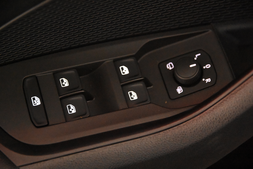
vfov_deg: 14.7
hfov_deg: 21.9
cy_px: 84
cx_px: 126
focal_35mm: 93
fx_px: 654
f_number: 4
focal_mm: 62
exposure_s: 1/100
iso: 12800
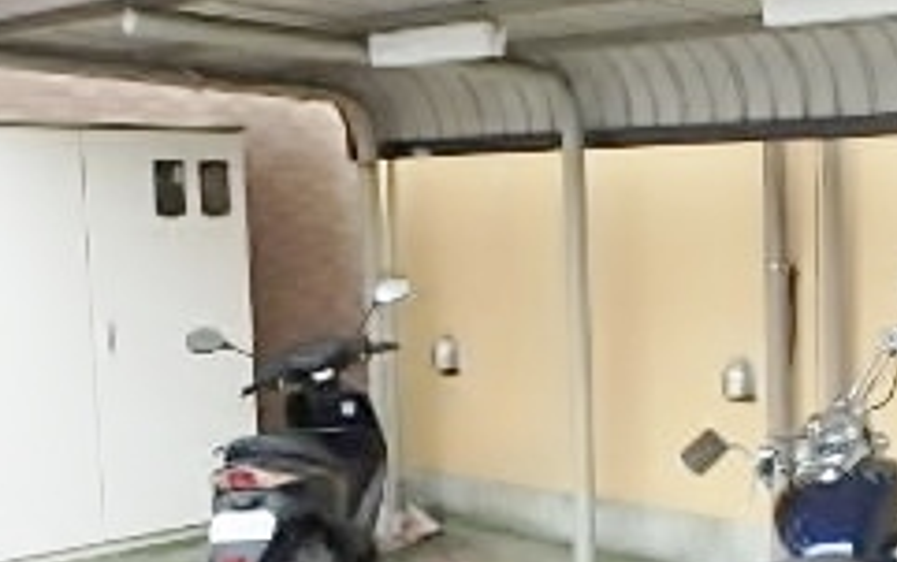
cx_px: 864
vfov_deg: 22.0
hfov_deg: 32.2
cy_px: 365
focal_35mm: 59
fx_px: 1443
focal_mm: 3.7
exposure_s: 1/250
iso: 500
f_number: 3.5
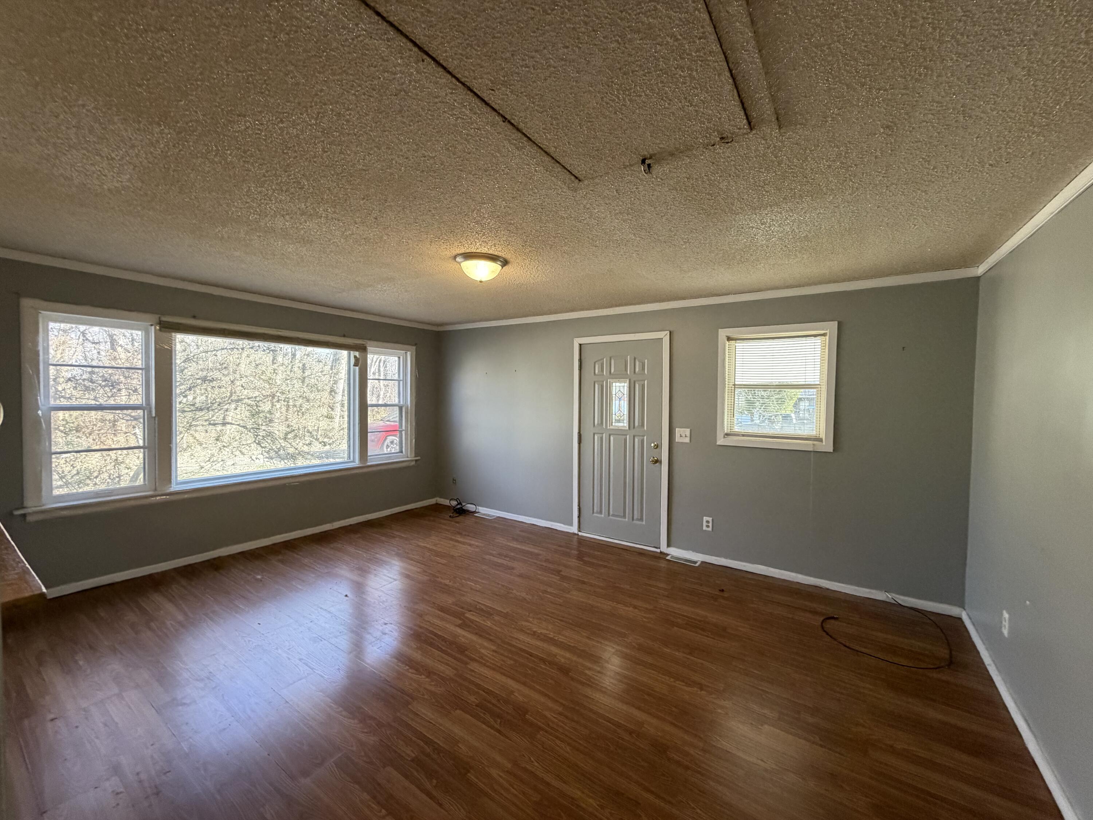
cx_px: 546
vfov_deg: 85.7
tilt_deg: -1.8
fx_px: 442
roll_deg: -1.2
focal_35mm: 14
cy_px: 410
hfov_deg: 102.1
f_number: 2.2
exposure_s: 1/120
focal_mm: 2.22
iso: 320
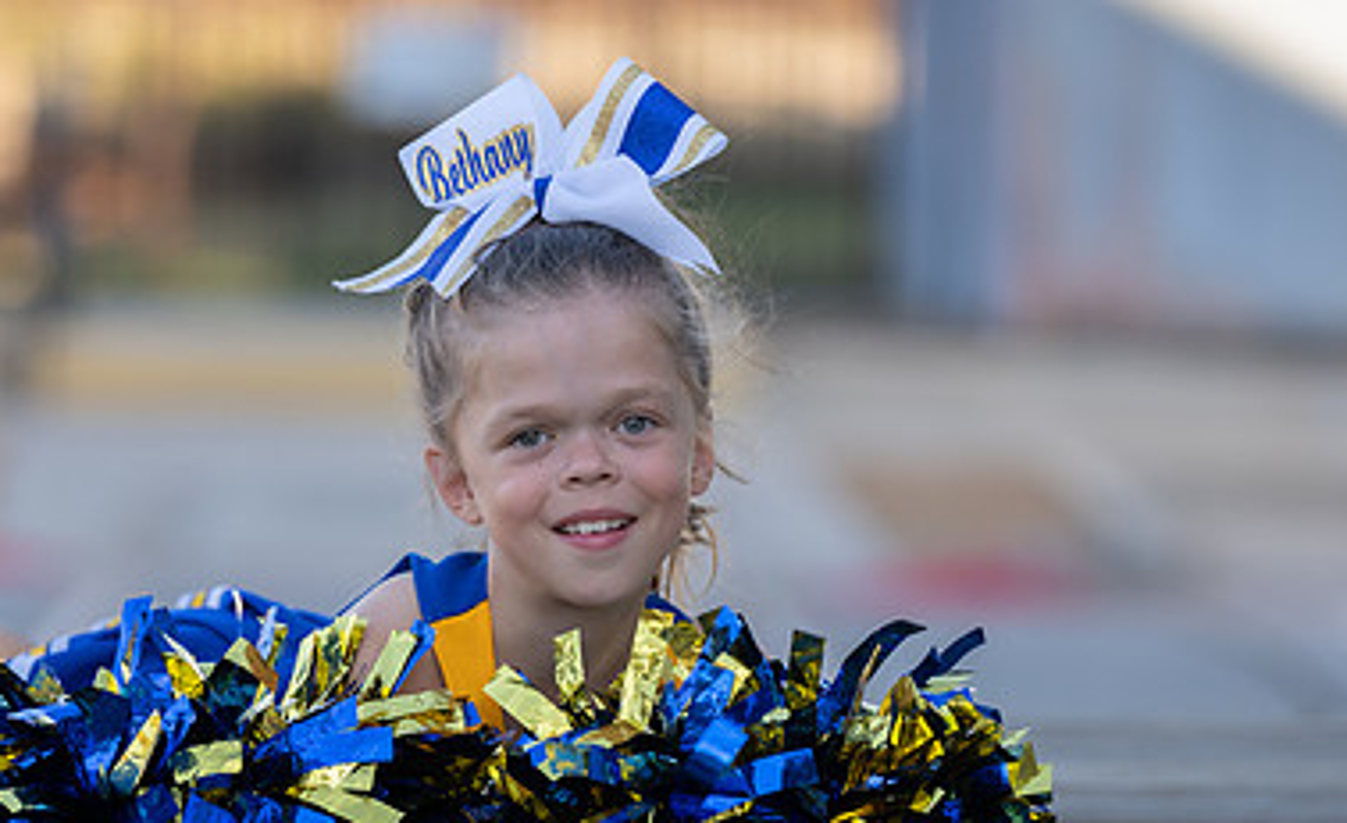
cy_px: 640
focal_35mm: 245
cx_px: 538
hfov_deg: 8.6
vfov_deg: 5.3
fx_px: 8938
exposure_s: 1/320
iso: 100
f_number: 2.8
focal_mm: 141
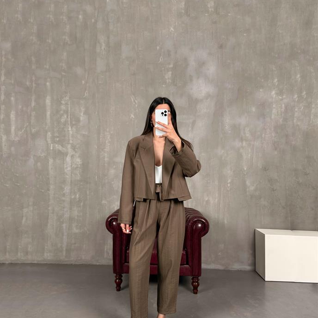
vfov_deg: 55.5
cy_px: 175
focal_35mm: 29
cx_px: 156
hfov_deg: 55.6
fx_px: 301
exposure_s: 1/121
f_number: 1.78
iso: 125
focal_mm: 6.76
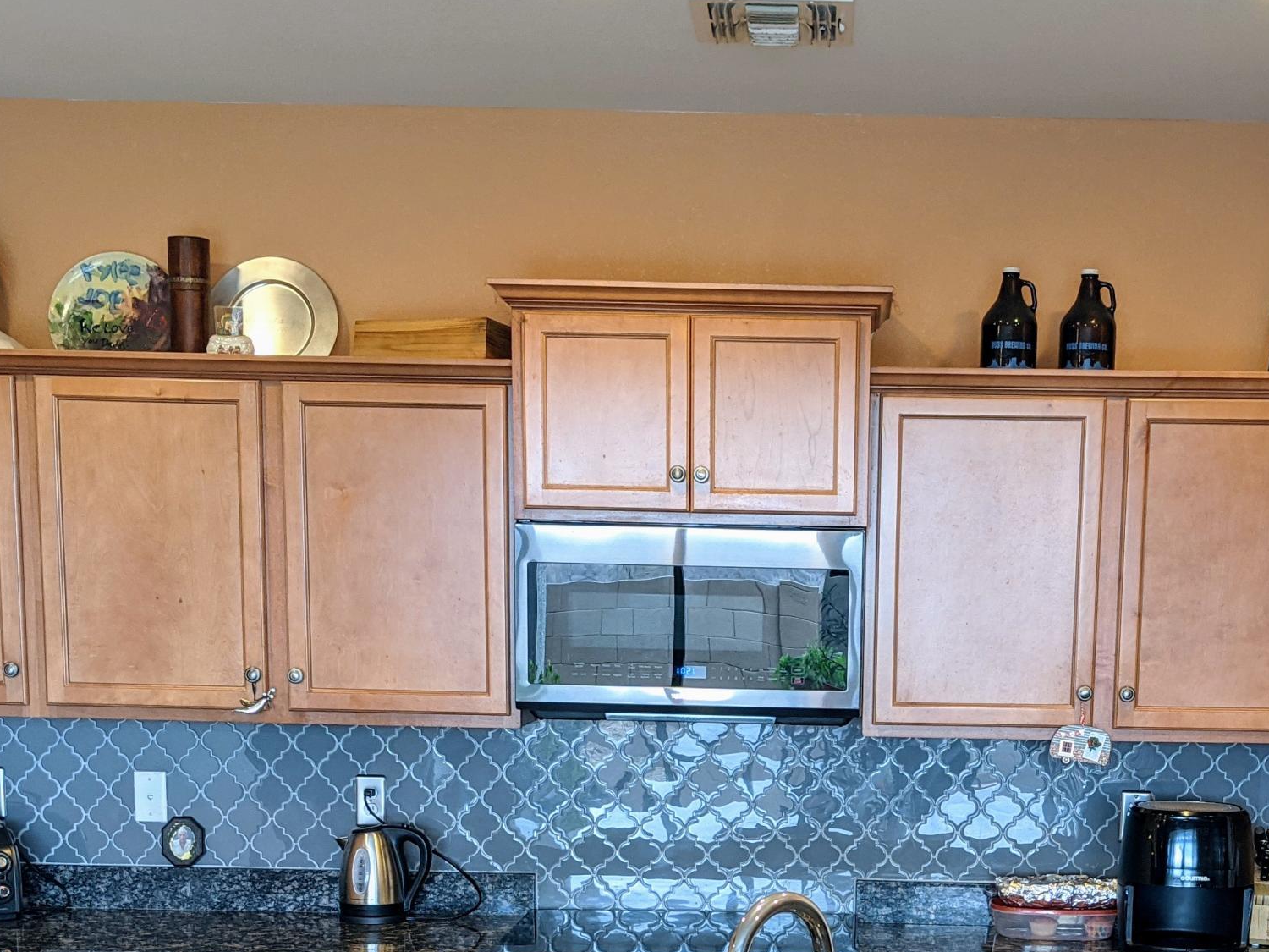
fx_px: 1980
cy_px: 894
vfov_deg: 26.0
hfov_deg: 35.3
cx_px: 827
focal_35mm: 54
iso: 68
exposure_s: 1/24
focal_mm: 4.38
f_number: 1.73
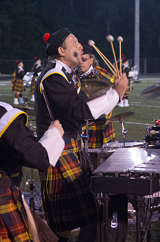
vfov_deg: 15.5
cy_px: 117
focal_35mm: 132
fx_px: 884
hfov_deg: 10.3
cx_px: 76
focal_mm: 85
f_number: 5.6
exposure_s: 1/200
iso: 6400
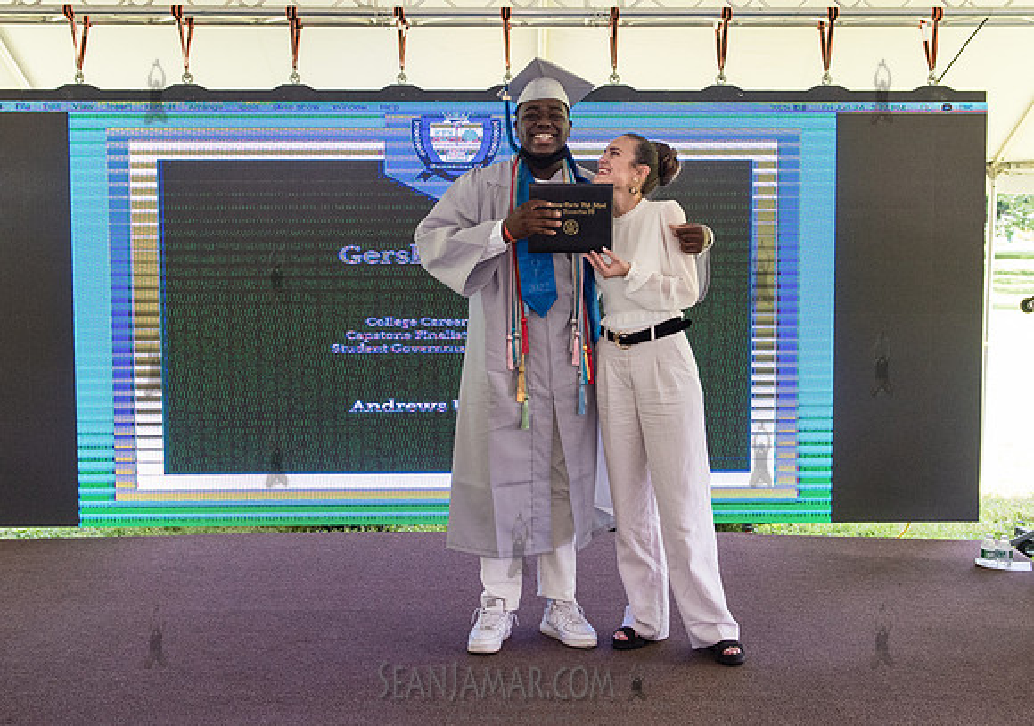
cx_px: 549
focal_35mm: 43
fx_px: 1244
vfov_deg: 32.4
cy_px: 284
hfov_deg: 45.1
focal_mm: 32
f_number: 4
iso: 2500
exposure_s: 1/800
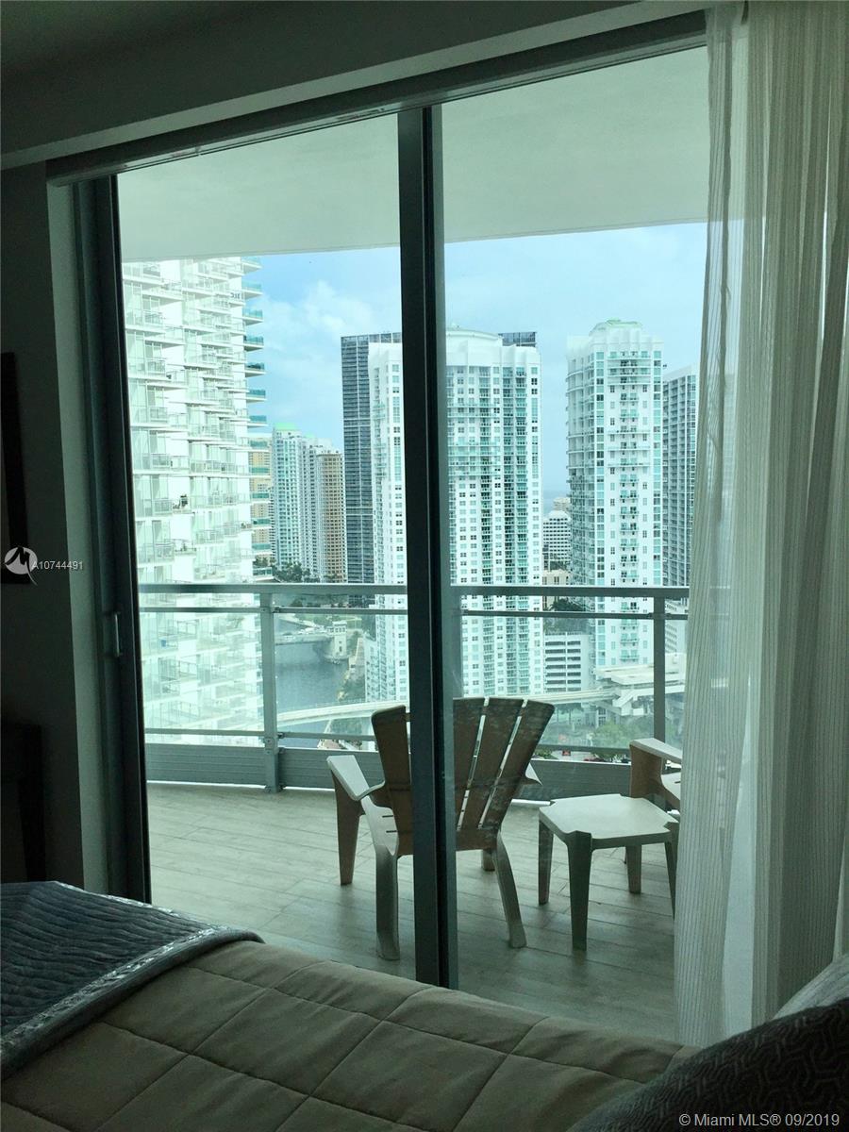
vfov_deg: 61.7
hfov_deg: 48.2
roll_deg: +1.1
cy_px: 566
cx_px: 424
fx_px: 948
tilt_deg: -4.7
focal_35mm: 29
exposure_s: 1/1464
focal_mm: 4.15
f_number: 2.2
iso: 32
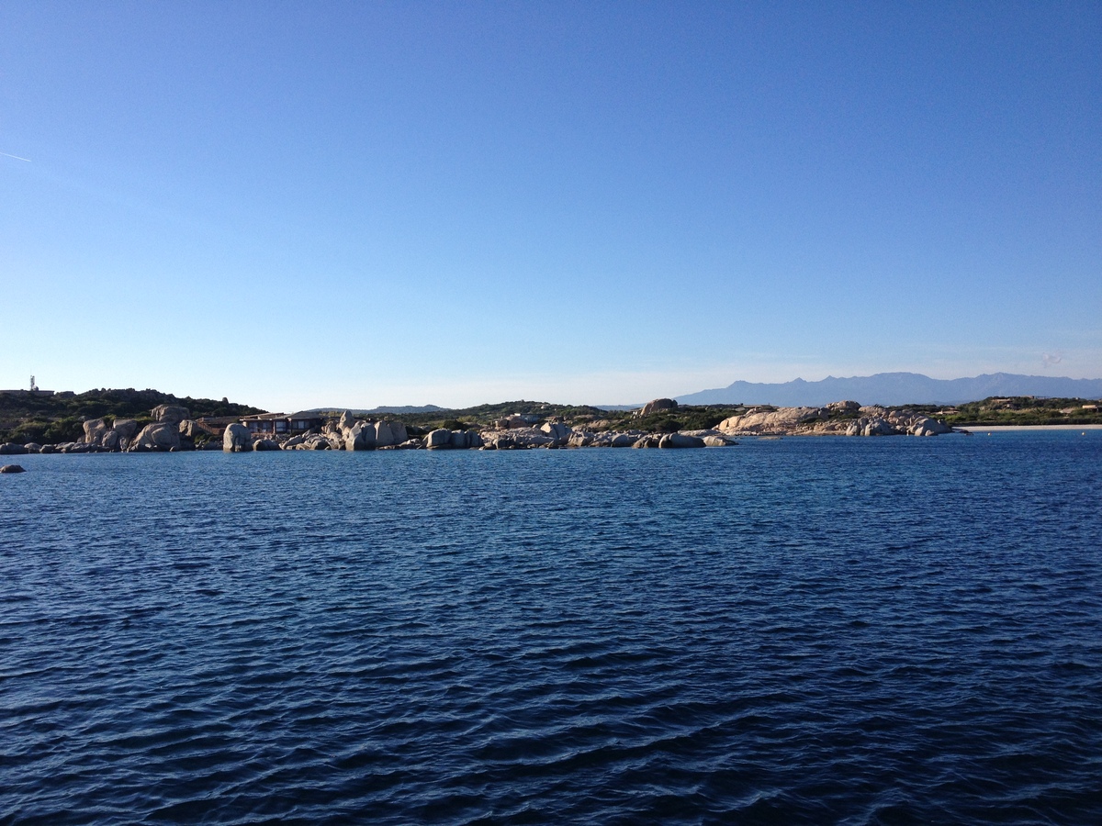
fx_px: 1114
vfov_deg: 40.7
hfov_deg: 52.6
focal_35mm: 35
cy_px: 413
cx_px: 551
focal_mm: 4.28
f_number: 2.4
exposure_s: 1/1842
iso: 64
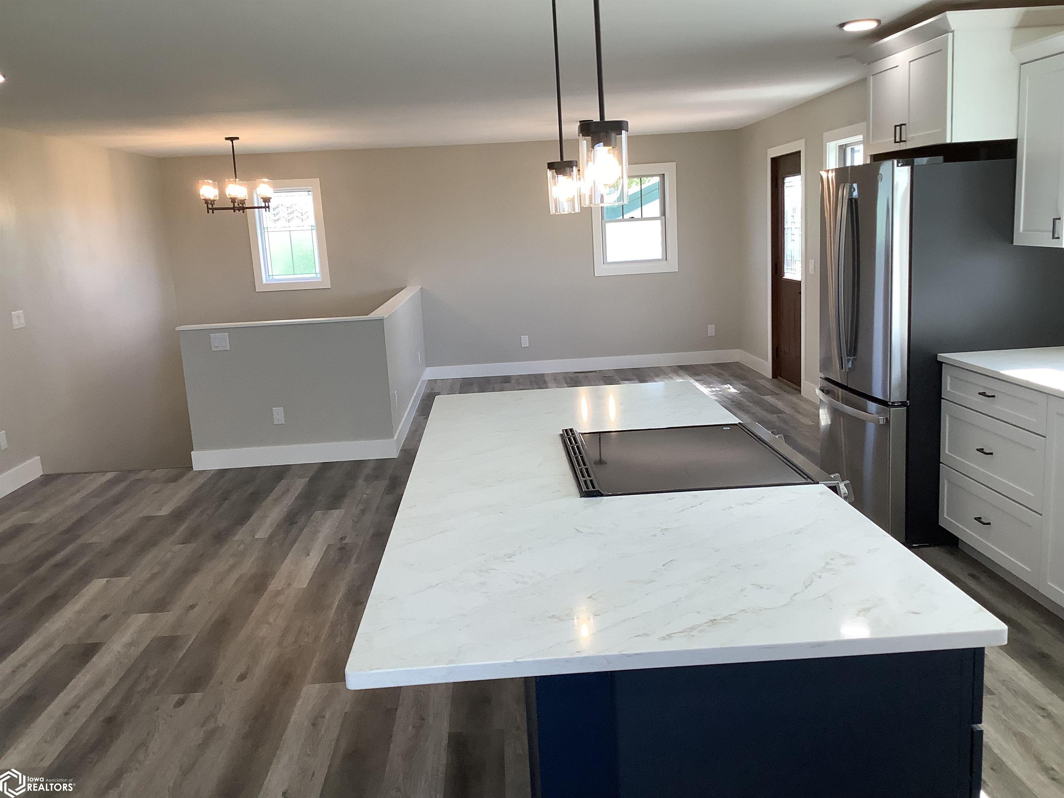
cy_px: 399
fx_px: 953
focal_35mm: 31
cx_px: 532
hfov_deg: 58.4
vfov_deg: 45.4
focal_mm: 3.3
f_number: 2.4
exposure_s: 1/120
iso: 80
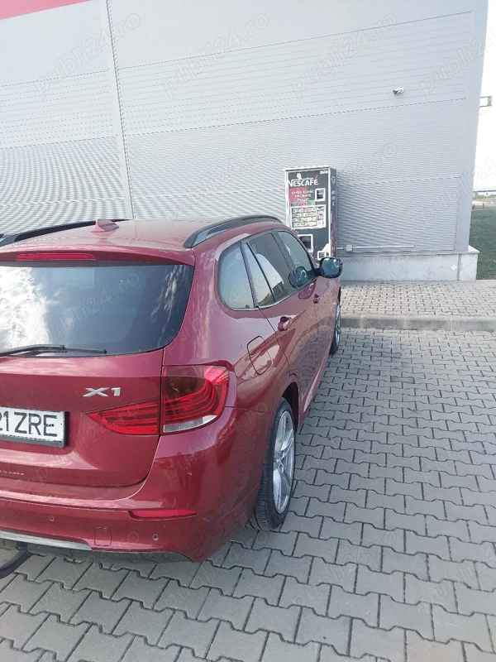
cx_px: 248
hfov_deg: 58.9
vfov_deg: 73.9
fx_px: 439
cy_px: 331
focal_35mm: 23
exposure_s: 1/135
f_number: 1.8
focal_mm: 5.06
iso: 25
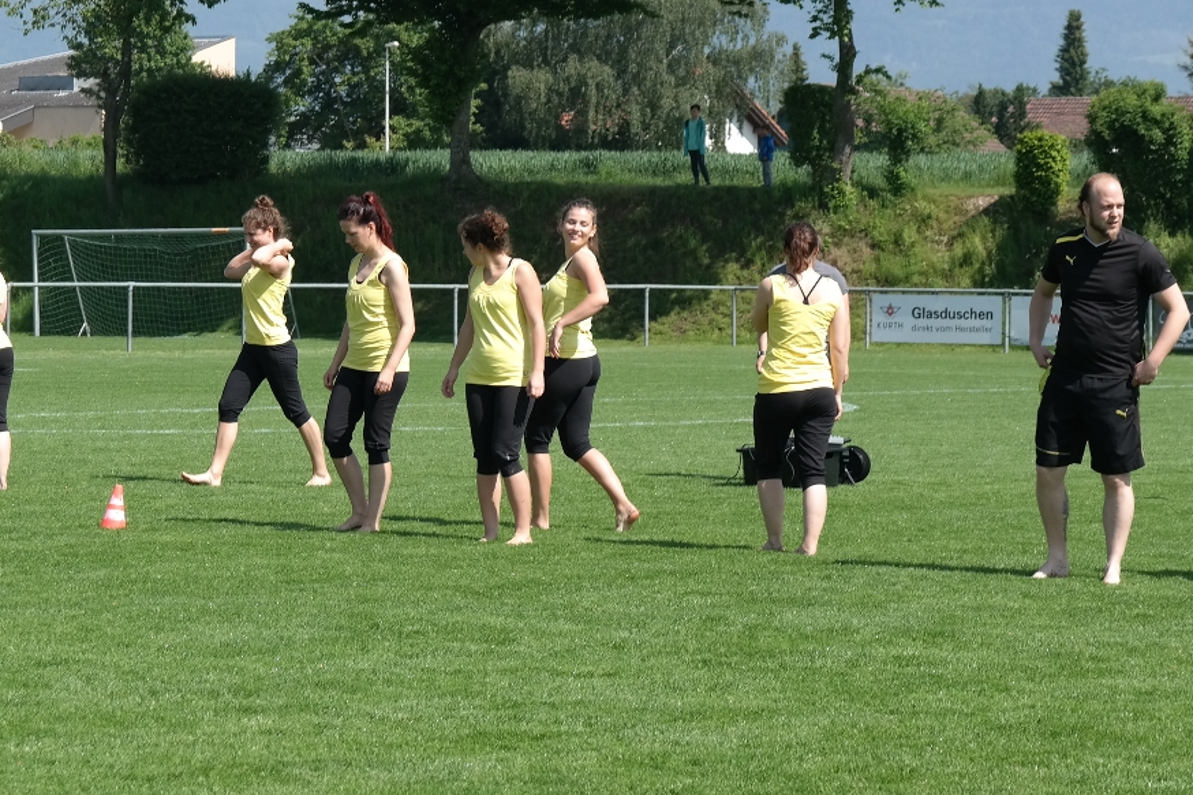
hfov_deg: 14.5
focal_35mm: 141
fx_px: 4671
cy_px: 344
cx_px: 498
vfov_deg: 9.7
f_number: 5.6
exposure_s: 1/320
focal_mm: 50
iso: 100
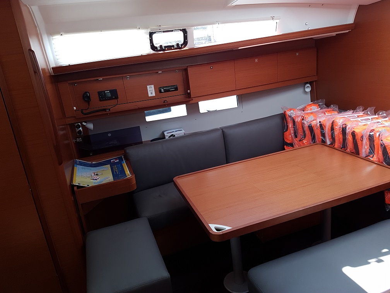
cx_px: 195
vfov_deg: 53.1
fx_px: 293
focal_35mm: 26
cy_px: 146
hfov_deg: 67.3
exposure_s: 1/100
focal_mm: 4.2
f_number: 1.7
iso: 80
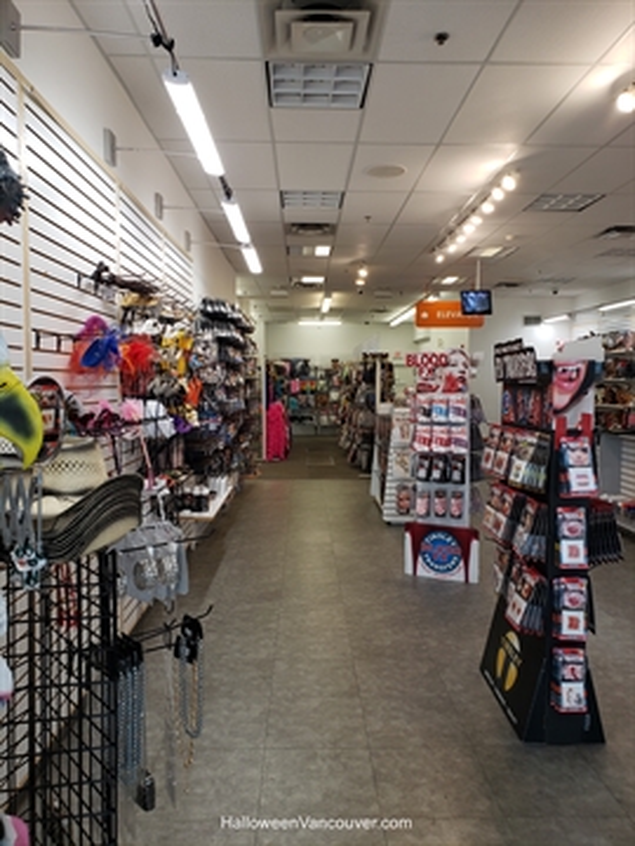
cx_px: 318
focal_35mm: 26
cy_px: 423
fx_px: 636
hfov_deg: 53.1
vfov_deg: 67.3
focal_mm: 4.3
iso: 80
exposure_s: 1/60
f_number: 2.4
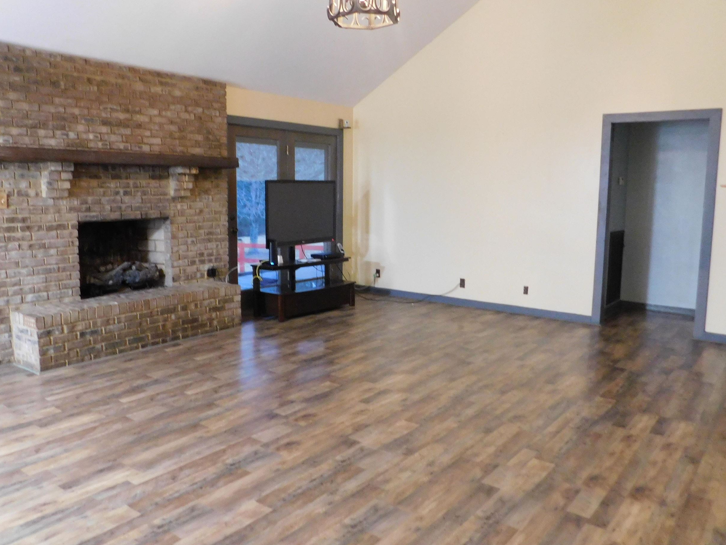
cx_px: 355
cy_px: 257
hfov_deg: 61.7
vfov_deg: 48.2
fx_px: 608
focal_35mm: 29
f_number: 3
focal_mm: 4
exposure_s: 1/8
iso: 450
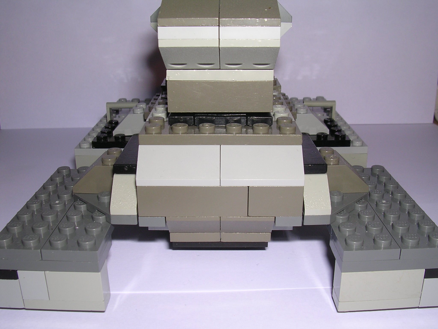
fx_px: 481
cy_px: 164
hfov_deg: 49.0
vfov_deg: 37.7
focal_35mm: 38
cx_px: 219
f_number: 5.6
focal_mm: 5.8
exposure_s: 1/60.1
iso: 100
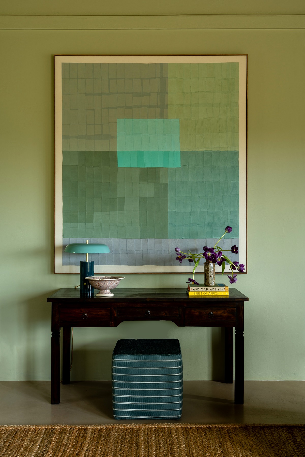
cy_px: 228
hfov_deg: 35.9
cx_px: 152
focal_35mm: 37
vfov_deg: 51.9
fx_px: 470
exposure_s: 1/2.5
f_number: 11
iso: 200
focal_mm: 37
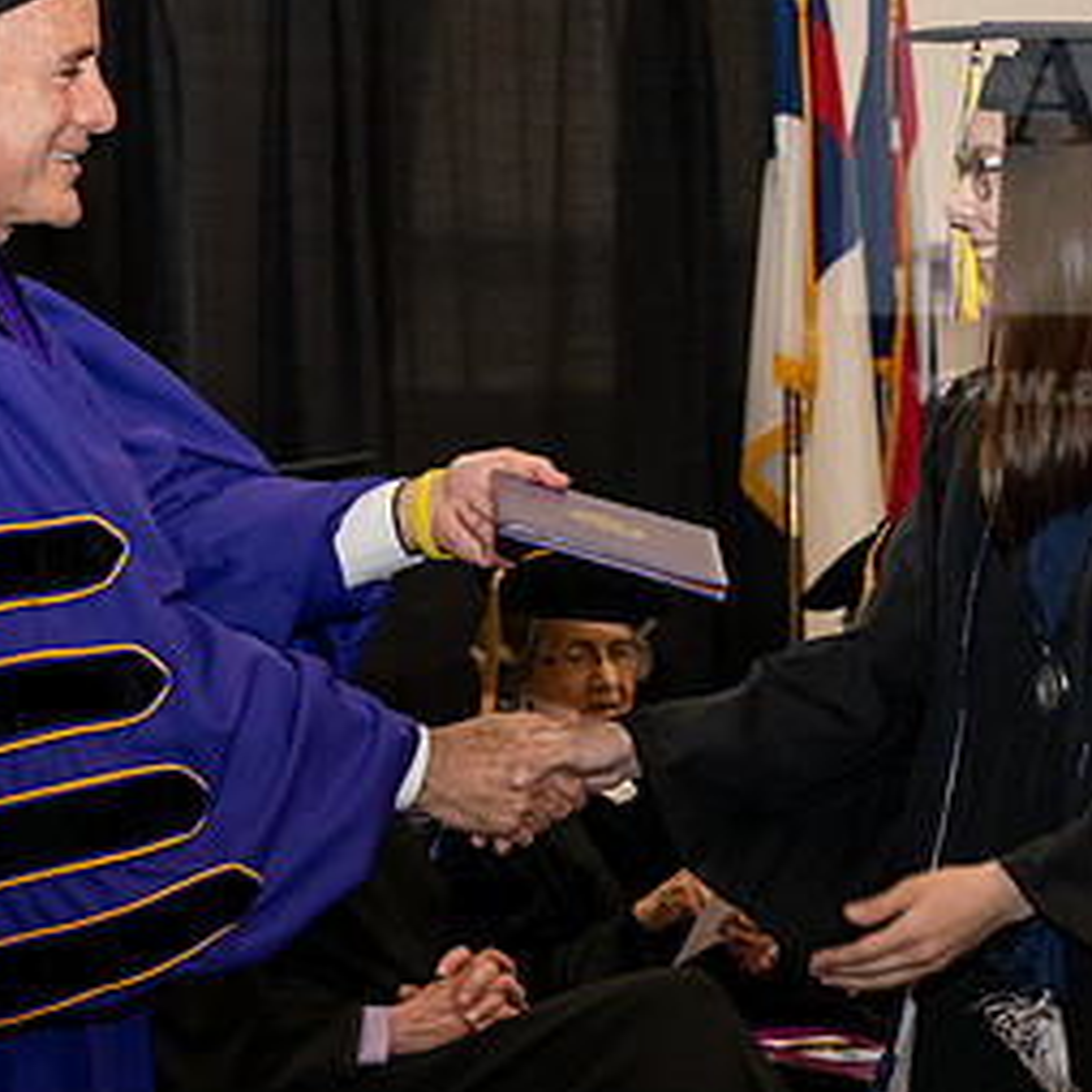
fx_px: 4854
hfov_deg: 12.8
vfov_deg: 12.8
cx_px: 714
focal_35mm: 136
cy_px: 475
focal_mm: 70
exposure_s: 1/200
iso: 2000
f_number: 5.6
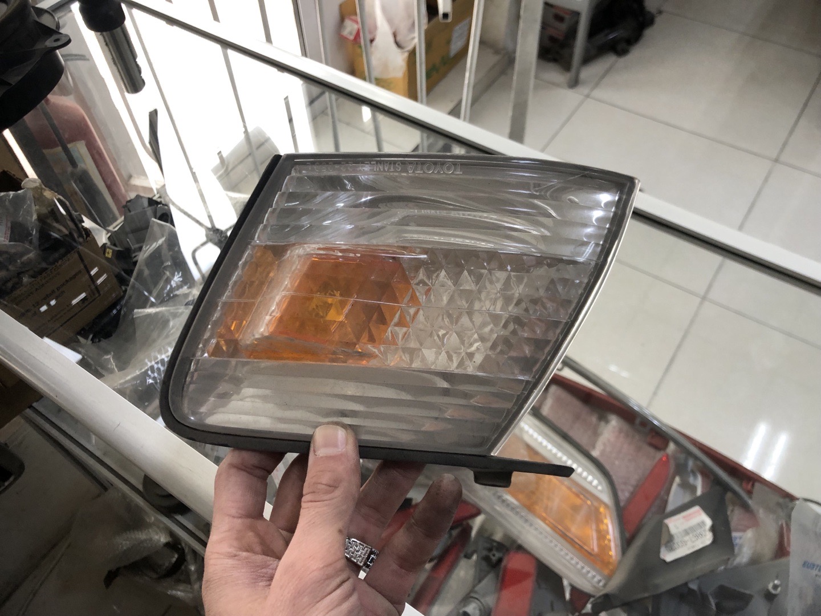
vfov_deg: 49.7
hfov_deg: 63.4
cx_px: 410
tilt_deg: -52.9
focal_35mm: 28
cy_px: 308
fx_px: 664
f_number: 1.8
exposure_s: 1/30
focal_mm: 4
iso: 25
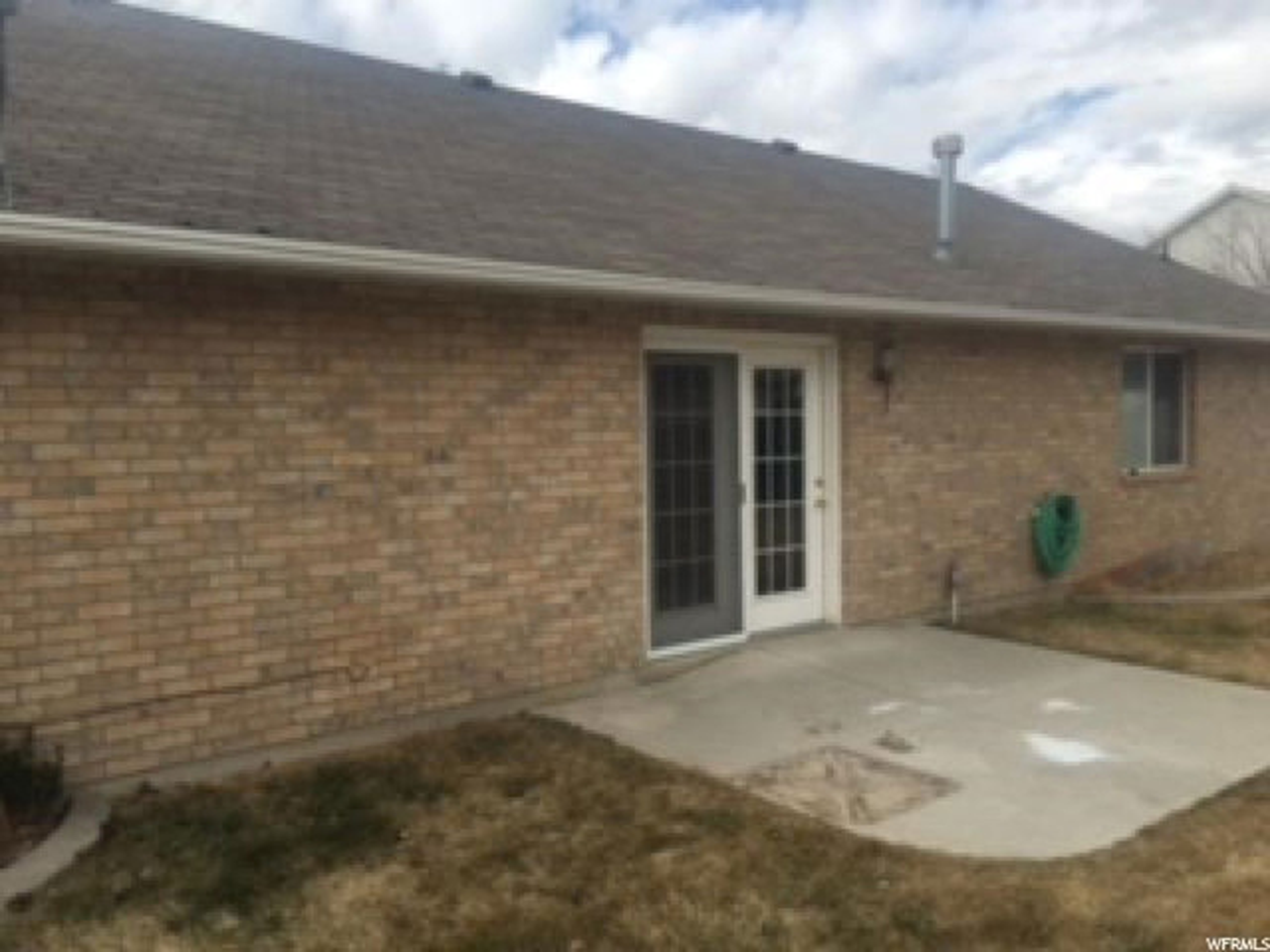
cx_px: 635
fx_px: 1064
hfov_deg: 61.7
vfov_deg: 48.2
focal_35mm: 29
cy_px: 476
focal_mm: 4.15
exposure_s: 1/950
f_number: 2.2
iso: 25
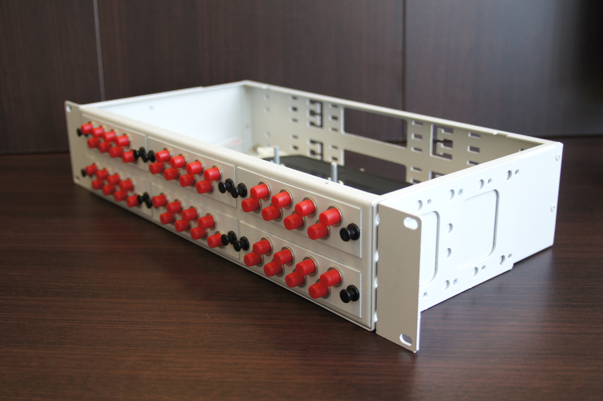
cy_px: 200
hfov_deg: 46.4
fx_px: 703
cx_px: 302
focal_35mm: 42
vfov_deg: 31.8
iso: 400
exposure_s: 1/50
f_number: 4
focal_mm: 28
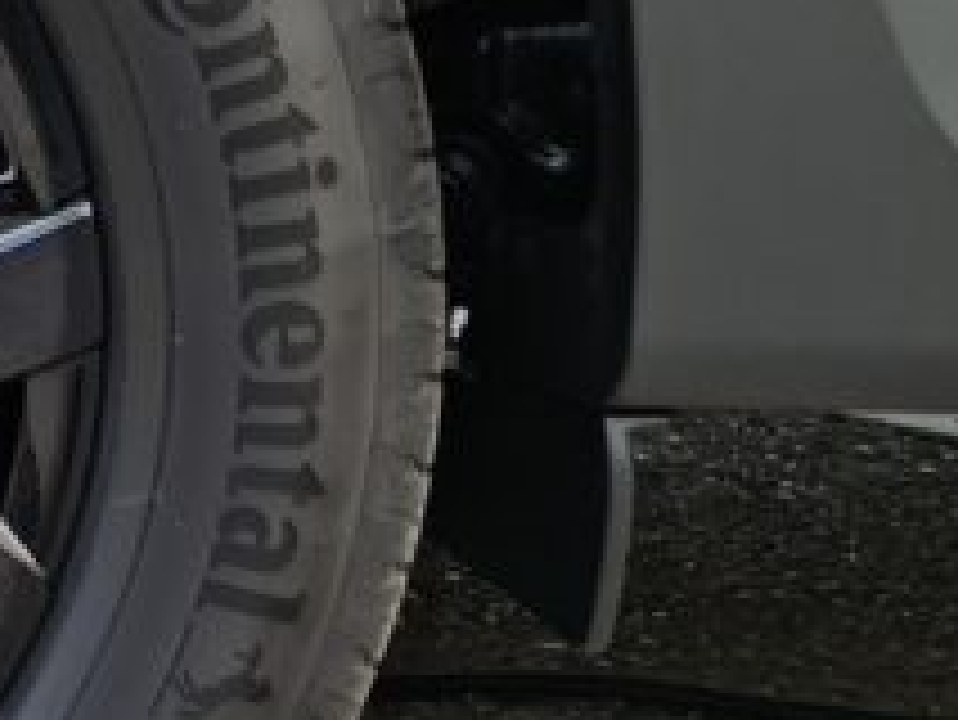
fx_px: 3323
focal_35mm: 120
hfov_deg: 14.7
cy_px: 58
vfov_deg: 12.3
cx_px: -679
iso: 50
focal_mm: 7
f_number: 1.8
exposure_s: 1/50
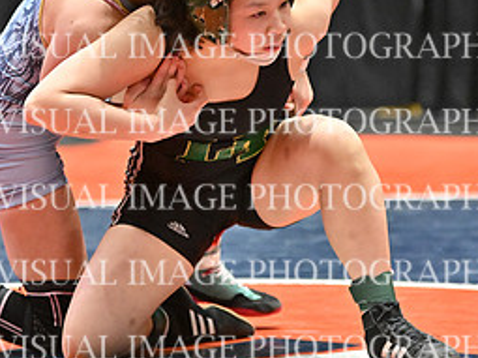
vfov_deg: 5.6
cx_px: 238
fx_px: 3685
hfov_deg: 7.4
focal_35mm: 267
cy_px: 83
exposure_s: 1/1000
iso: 6400
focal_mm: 122
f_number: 2.8
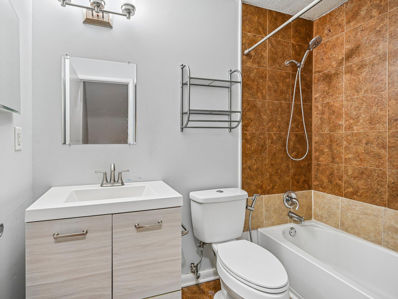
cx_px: 175
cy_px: 144
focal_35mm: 18
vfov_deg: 71.6
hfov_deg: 87.4
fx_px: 207
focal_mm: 16
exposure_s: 1/20
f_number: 8
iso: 800
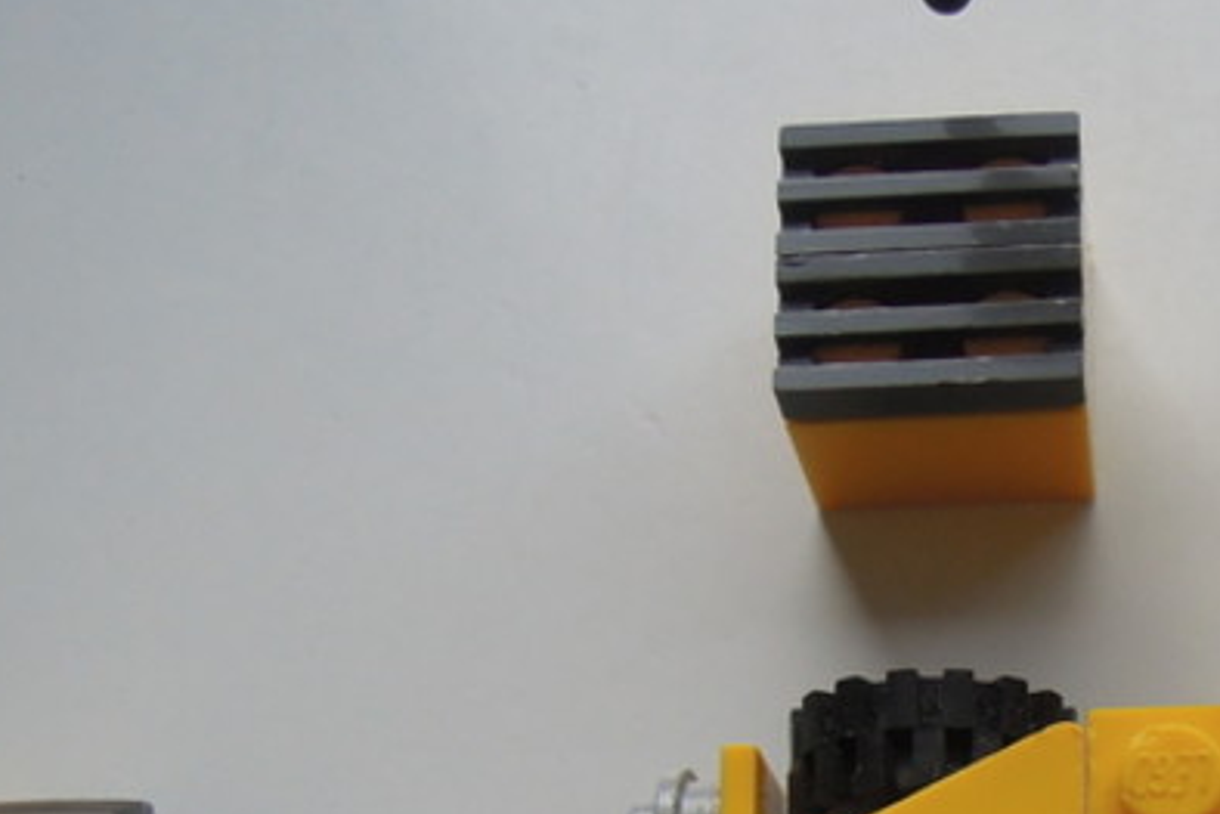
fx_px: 1932
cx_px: 1053
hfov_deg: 33.5
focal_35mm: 57
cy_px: 986
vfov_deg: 22.0
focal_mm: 4.3
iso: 160
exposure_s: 1/400
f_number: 2.8
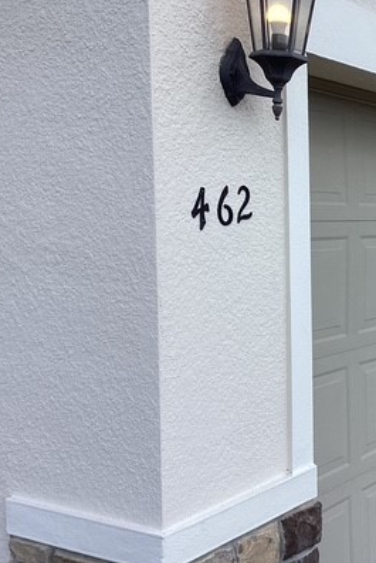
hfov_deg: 24.3
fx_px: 814
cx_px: 411
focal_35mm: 52
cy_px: 262
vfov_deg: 38.2
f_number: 2.4
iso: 25
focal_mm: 3.3
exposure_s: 1/1217
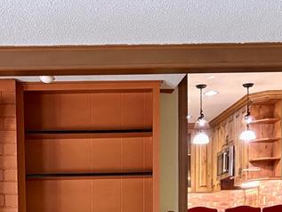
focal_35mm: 84
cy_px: 280
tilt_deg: -2.9
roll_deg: +1.5
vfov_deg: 16.6
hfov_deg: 23.0
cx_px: 57
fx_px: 685
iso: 500
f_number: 1.6
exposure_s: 1/60
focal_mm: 5.96
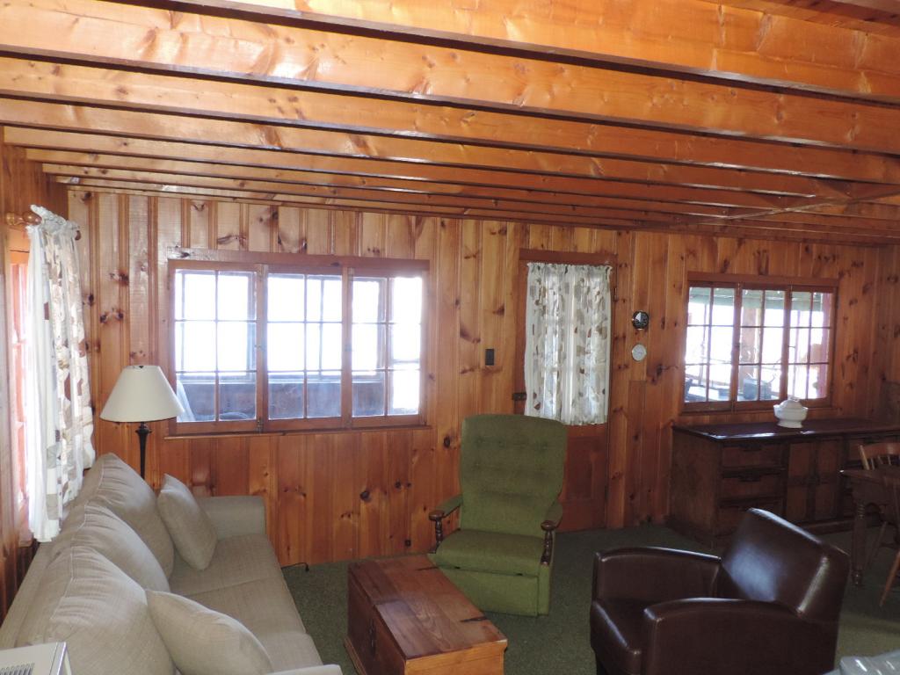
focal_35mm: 28
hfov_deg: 63.4
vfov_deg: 49.7
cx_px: 450
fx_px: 728
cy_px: 338
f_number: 3.1
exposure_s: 1/60
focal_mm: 4.9
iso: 560
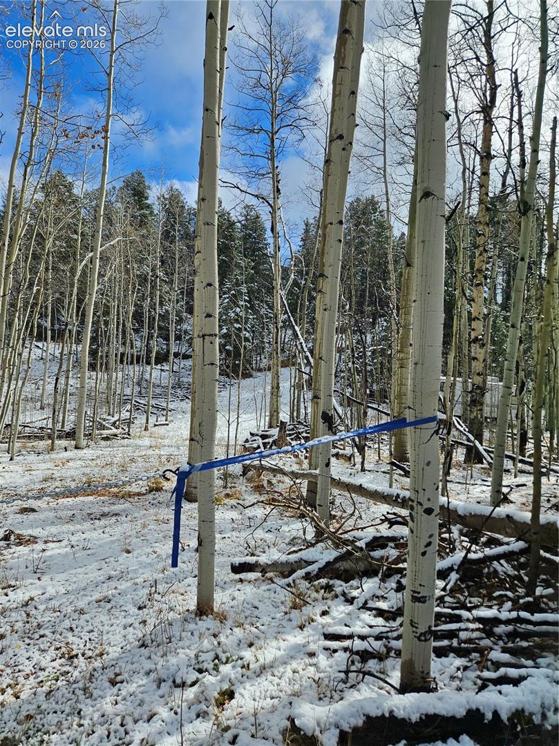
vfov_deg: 73.9
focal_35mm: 23
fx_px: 496
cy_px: 373
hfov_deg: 58.8
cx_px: 280
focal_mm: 5.4
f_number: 1.8
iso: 25
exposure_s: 1/1884
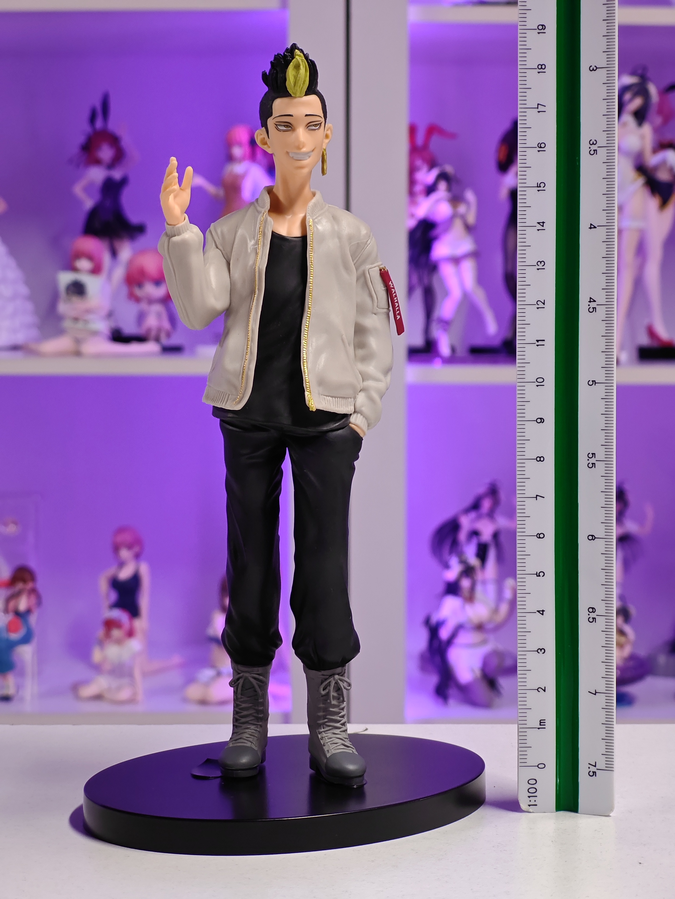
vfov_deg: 24.4
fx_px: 2080
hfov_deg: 18.4
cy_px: 450
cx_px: 338
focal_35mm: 80
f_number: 2.4
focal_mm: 7.48
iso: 800
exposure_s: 1/33.3
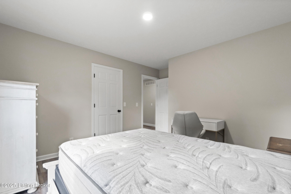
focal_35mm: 15
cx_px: 146
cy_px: 97
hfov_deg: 100.4
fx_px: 121
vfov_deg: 77.3
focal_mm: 10
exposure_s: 1/10
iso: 400
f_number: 9
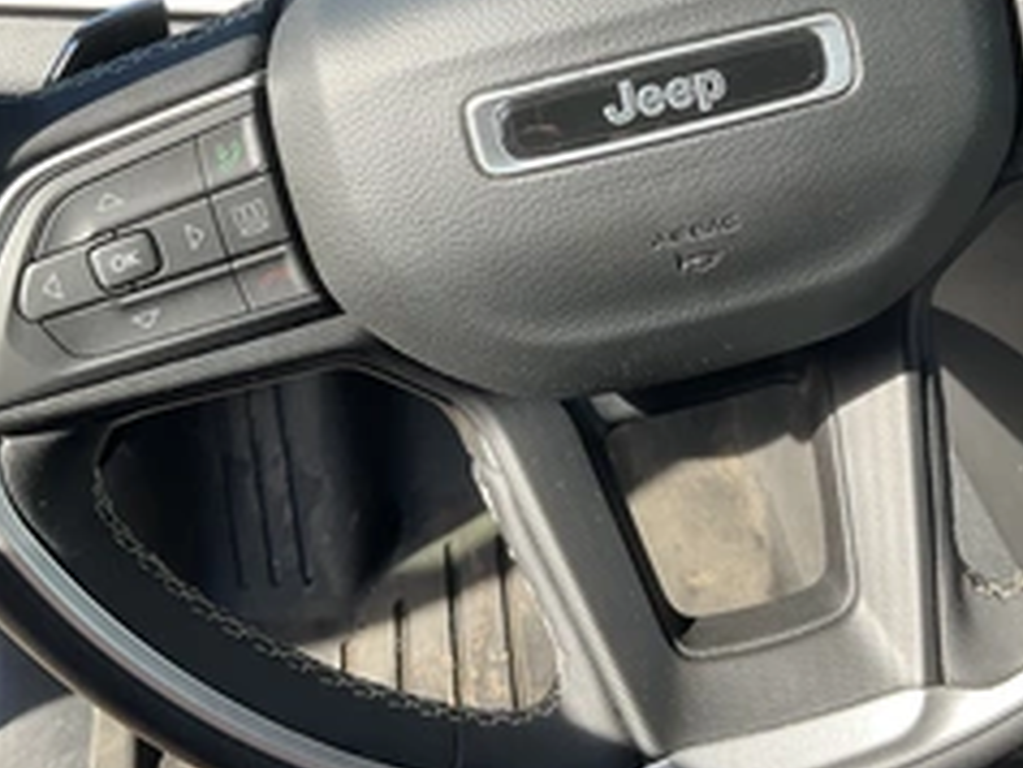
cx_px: 613
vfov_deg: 29.0
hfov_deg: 38.7
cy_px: 138
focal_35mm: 49
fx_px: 1449
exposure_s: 1/187
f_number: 1.8
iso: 20
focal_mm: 3
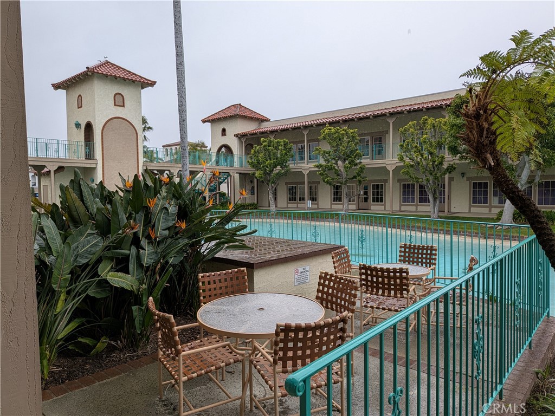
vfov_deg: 56.8
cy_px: 208
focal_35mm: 24
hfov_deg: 71.6
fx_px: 385
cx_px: 278
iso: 42
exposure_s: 1/941
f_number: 1.7
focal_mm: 4.53
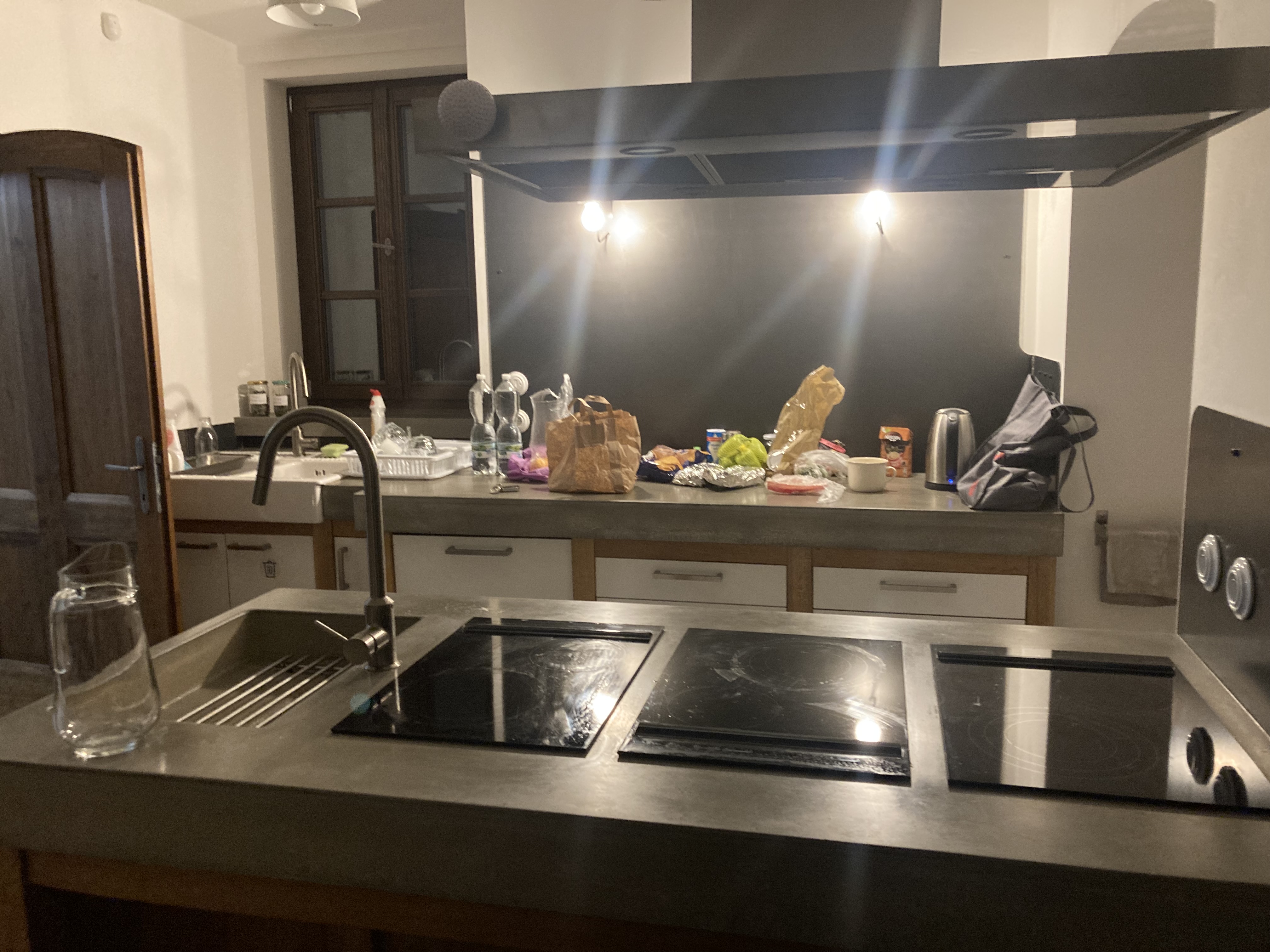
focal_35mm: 28
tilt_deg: -6.7
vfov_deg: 49.7
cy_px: 476
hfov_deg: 63.4
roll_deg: +1.9
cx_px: 635
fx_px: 1027
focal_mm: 3.99
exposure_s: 1/31
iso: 400
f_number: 1.8
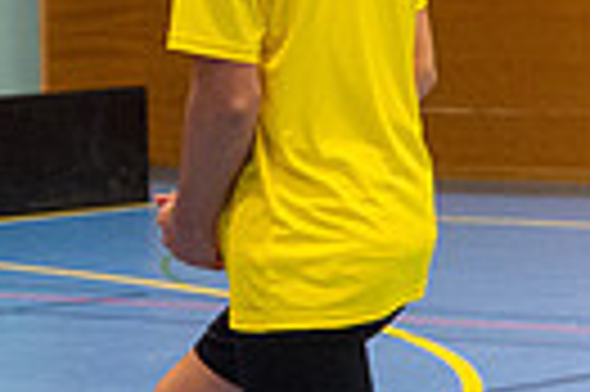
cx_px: -676
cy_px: 99
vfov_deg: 4.4
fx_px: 5074
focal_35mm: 310
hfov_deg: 6.4
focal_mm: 70
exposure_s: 1/500
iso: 8000
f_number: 3.5
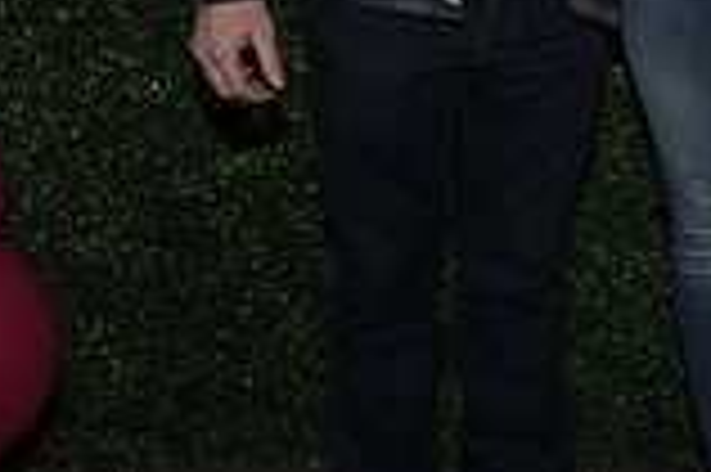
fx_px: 2249
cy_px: -389
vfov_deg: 11.1
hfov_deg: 17.8
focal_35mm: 114
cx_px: 585
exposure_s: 1/60
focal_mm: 31
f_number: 6.3
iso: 500
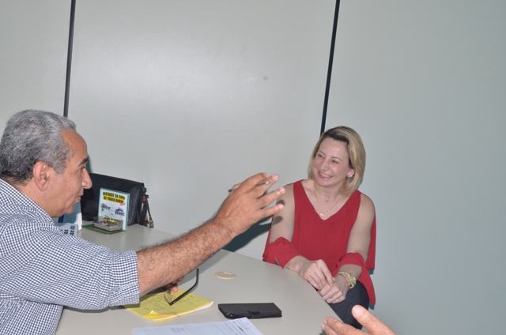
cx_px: 253
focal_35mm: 42
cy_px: 168
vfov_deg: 31.8
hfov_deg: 46.5
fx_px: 589
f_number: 10
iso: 400
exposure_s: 1/100
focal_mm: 28
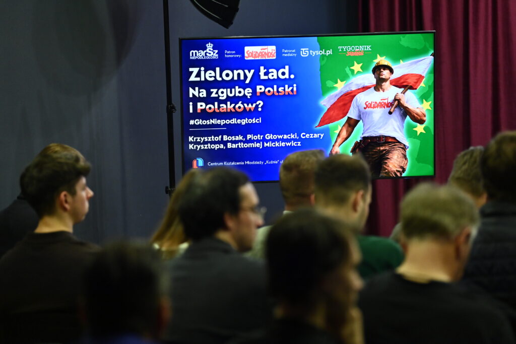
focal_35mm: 130
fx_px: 1863
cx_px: 258
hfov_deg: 15.8
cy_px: 172
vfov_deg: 10.6
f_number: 2.8
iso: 3200
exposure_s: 1/250
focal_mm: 130
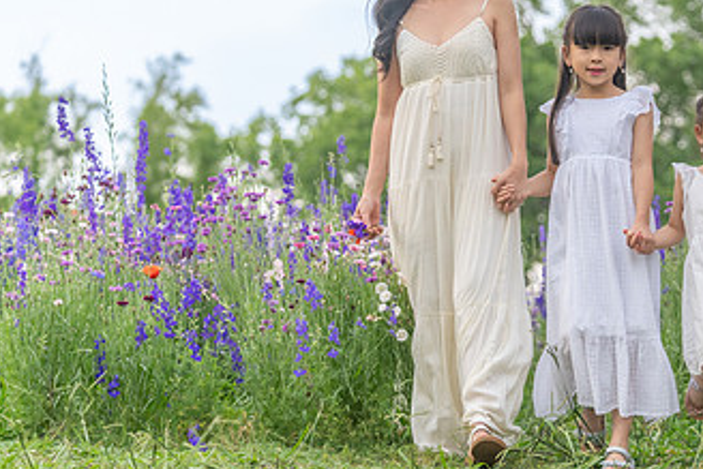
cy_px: 155
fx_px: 3106
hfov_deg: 12.8
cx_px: 613
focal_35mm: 159
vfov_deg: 8.6
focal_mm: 90
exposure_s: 1/1250
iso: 640
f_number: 3.2
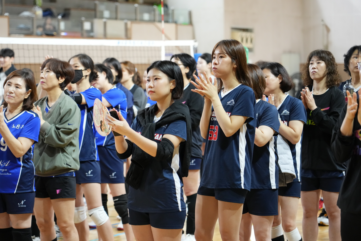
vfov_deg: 13.0
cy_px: 120
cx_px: 180
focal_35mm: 105
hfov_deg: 19.5
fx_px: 1053
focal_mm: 105
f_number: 4
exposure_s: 1/200
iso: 4000
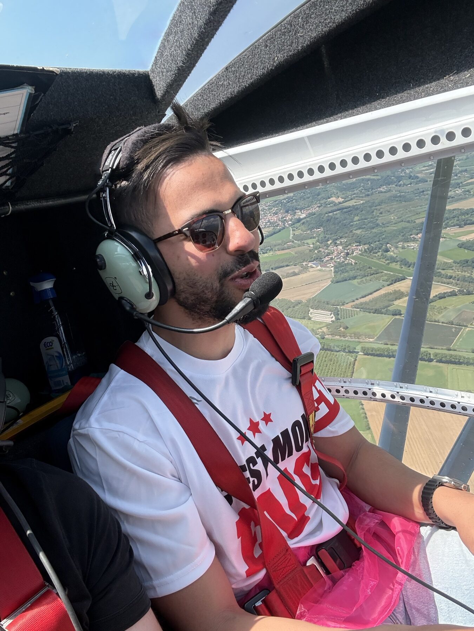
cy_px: 316
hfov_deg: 46.8
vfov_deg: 60.0
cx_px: 237
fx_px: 548
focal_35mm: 30
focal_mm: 2.69
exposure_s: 1/636
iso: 40
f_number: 1.9
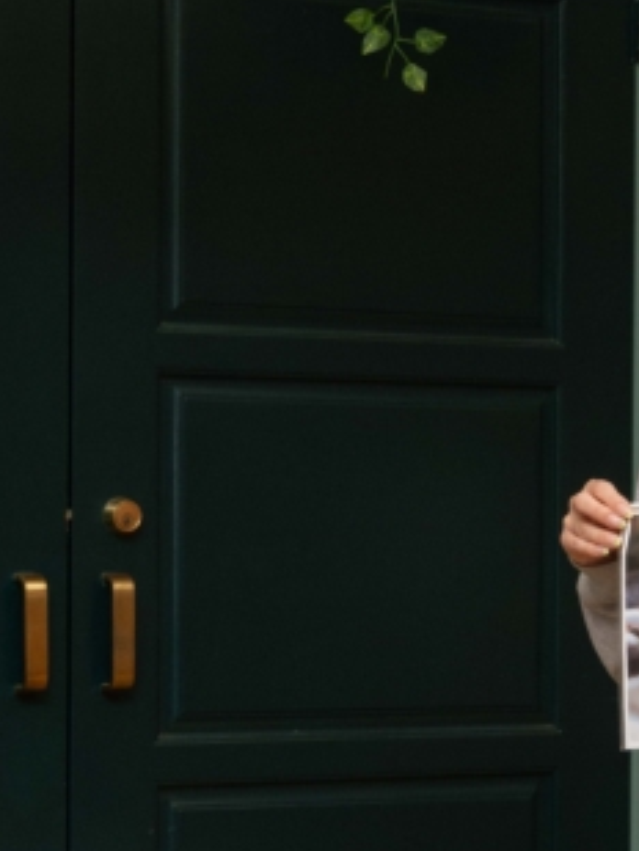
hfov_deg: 13.5
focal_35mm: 109
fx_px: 2681
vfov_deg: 17.9
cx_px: 578
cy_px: 665
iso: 400
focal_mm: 34
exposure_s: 1/160
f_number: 7.1
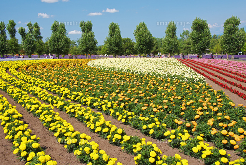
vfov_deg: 28.1
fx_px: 328
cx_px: 123
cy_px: 82
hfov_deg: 41.1
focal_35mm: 48
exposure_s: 1/60
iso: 100
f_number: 14
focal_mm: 48
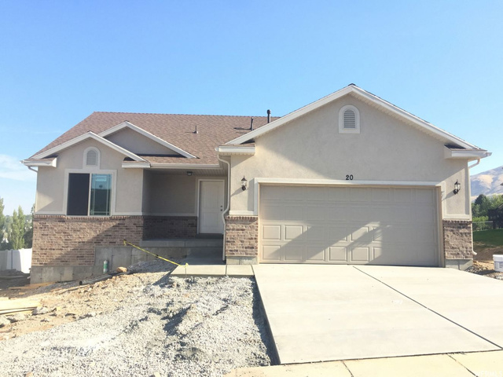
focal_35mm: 29
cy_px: 188
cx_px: 252
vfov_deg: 48.2
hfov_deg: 61.7
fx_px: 421
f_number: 2.2
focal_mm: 4.15
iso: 32
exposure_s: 1/824
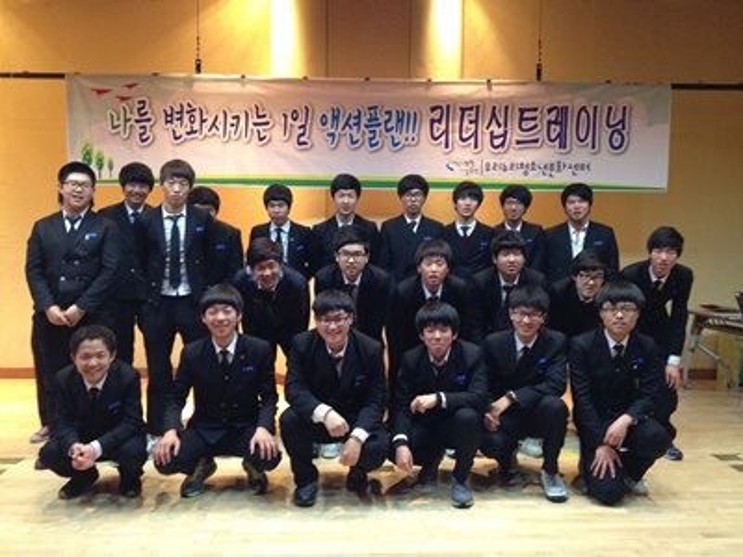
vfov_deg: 40.7
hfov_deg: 52.6
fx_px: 751
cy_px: 278
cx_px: 372
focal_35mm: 35
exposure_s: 1/20
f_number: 2.4
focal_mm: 4.28
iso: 400
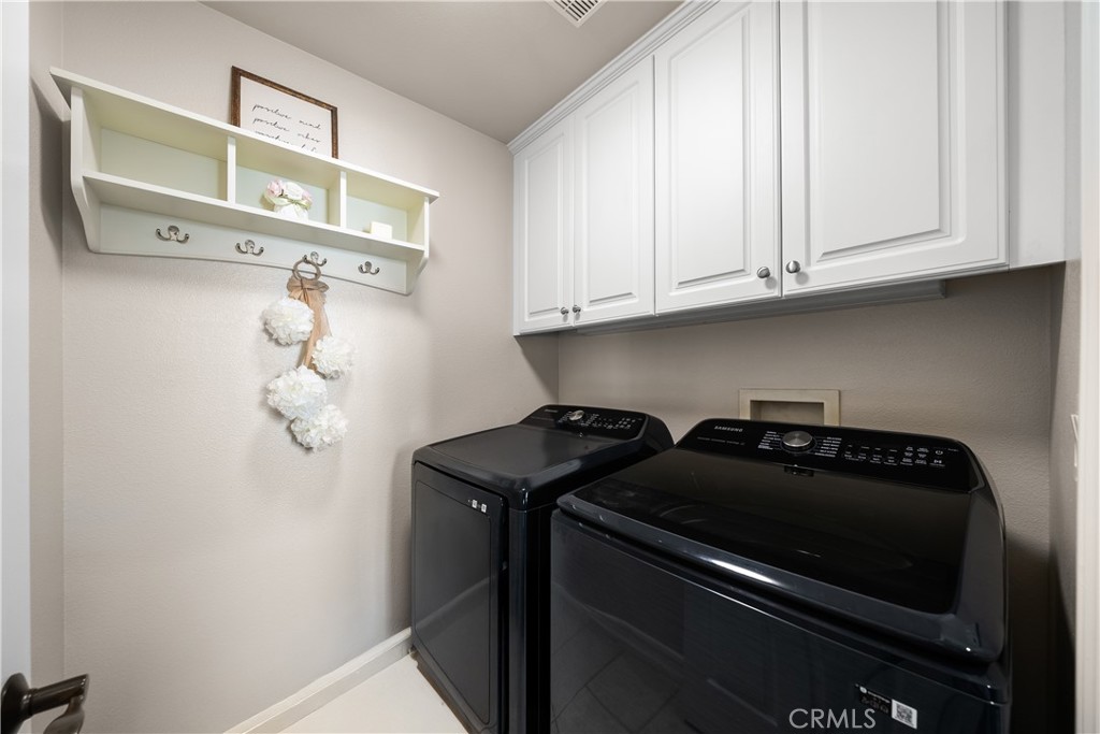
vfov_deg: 90.0
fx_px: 367
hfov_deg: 112.6
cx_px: 550
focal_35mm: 12
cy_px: 367
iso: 160
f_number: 8
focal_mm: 12
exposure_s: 1/2
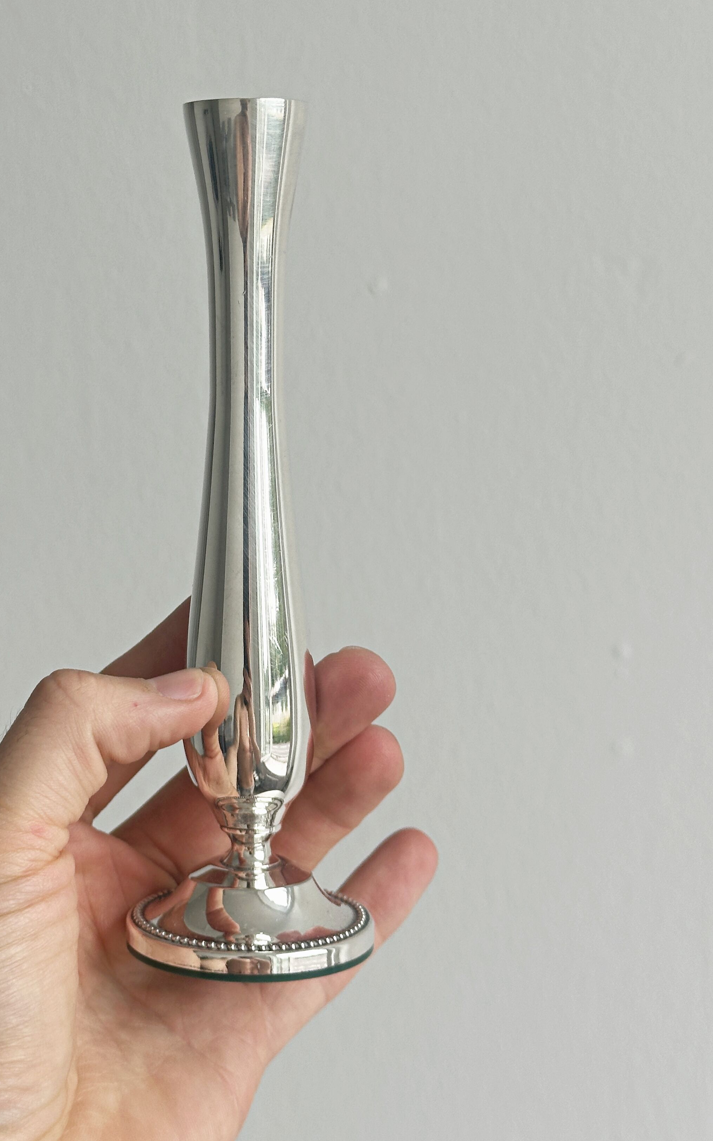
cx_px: 227
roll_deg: +1.3
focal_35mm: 63
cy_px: 551
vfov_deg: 32.5
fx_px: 1959
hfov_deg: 20.5
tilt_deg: -9.2
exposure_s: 1/690
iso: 64
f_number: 1.78
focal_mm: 6.86
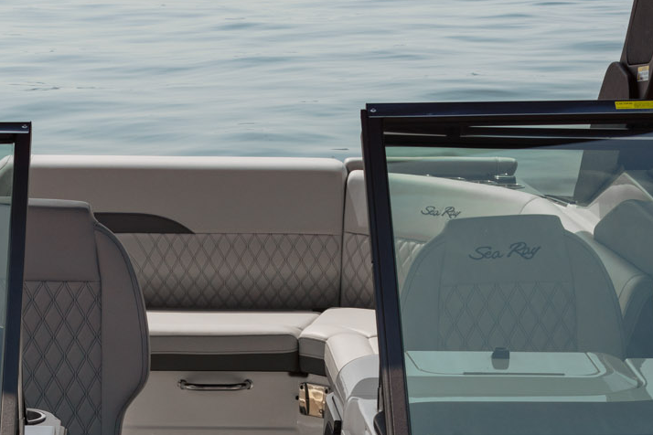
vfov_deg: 10.9
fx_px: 2158
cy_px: 720
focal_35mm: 119
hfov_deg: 17.2
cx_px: 278
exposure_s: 1/1000
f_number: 9
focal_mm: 34
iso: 200
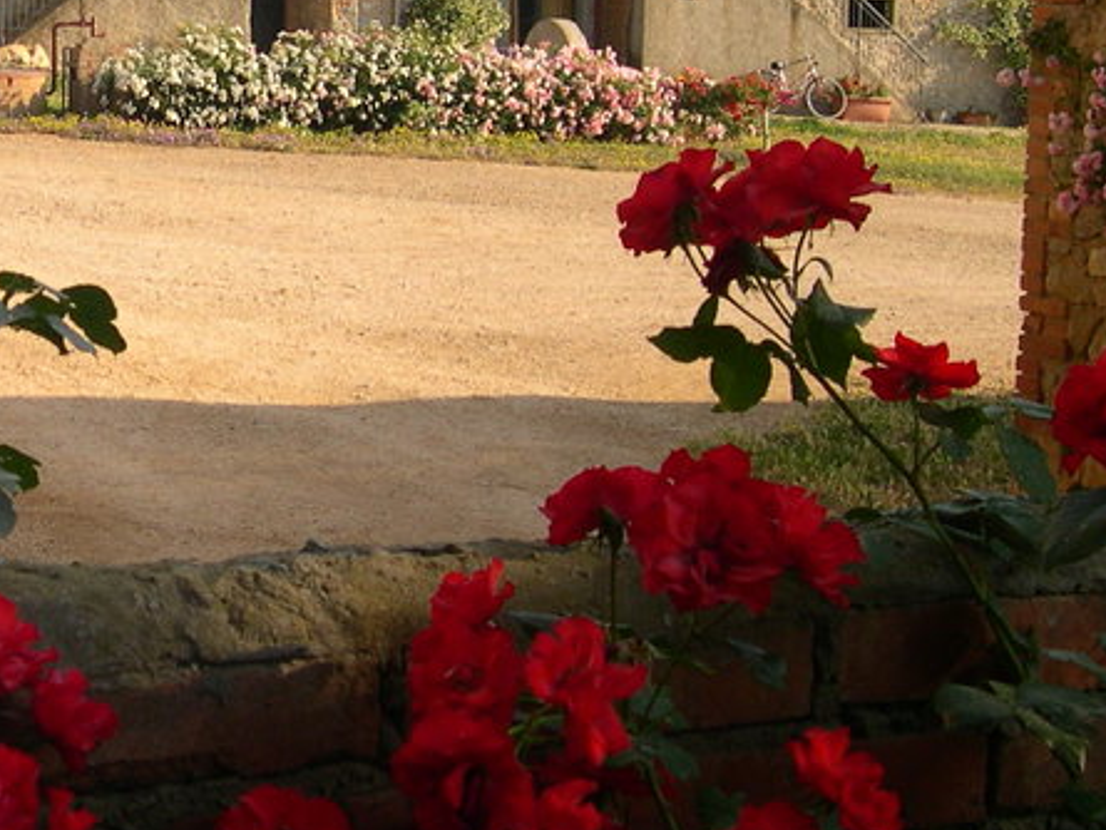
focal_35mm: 82
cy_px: 226
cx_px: 55
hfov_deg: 23.1
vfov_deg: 17.9
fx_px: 2621
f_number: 7.6
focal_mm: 8
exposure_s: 1/90.7
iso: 100
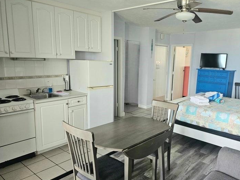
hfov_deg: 62.9
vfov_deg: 49.7
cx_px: 144
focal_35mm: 28
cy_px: 94
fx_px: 194
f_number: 1.7
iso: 250
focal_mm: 6.3
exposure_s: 1/208
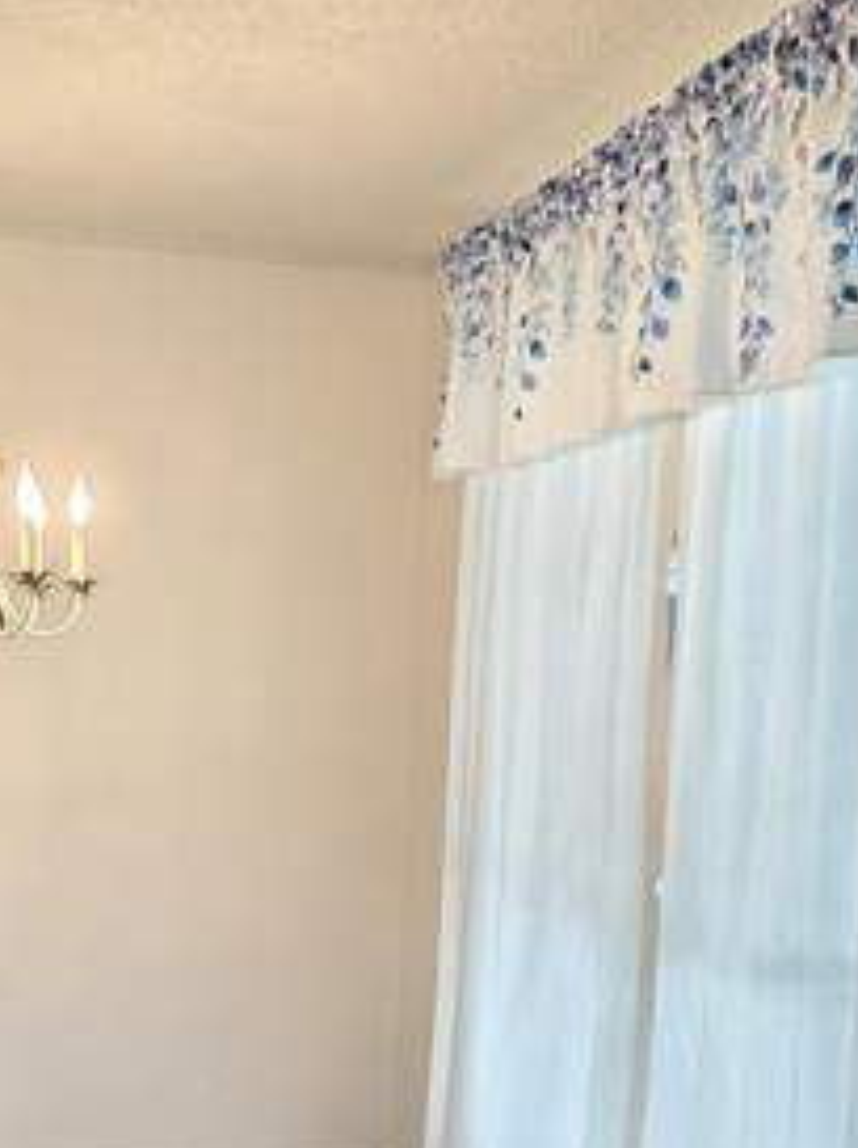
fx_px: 1789
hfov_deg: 24.9
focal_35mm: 54
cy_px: 967
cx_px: -105
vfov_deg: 34.2
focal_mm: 6.3
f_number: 1.7
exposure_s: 1/120
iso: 200
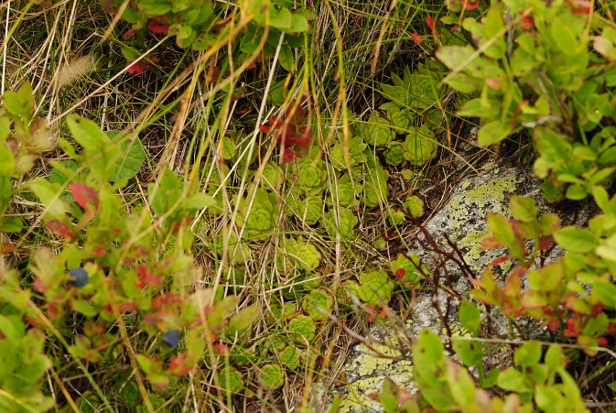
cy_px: 207
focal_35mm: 152
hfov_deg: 13.5
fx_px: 2598
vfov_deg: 9.1
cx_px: 350
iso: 100
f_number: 7.1
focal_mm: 85
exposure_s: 1/60
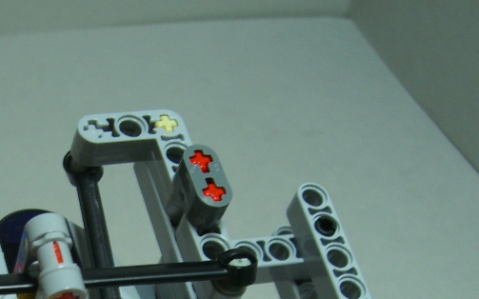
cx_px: 55
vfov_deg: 15.3
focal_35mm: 82
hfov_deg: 24.6
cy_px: 357
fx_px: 1070
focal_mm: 7.9
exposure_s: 1/20
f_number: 2.8
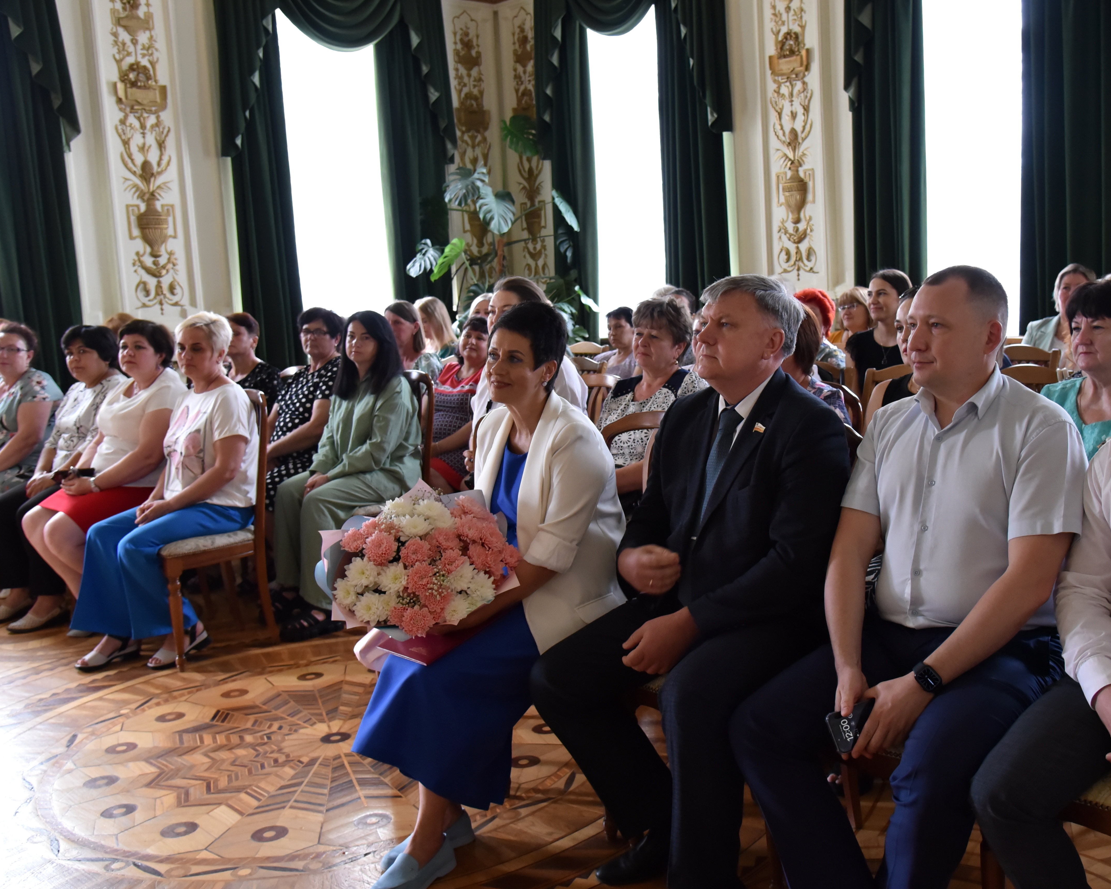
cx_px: 668
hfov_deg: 48.8
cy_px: 420
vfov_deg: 40.1
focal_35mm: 37
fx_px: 1217
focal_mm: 28
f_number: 5
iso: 2500
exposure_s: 1/100
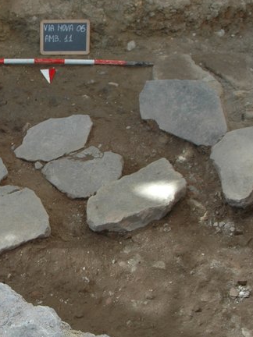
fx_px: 780
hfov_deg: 18.0
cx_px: 5
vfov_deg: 24.4
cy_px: 201
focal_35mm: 80
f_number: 6.3
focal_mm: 24
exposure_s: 1/160
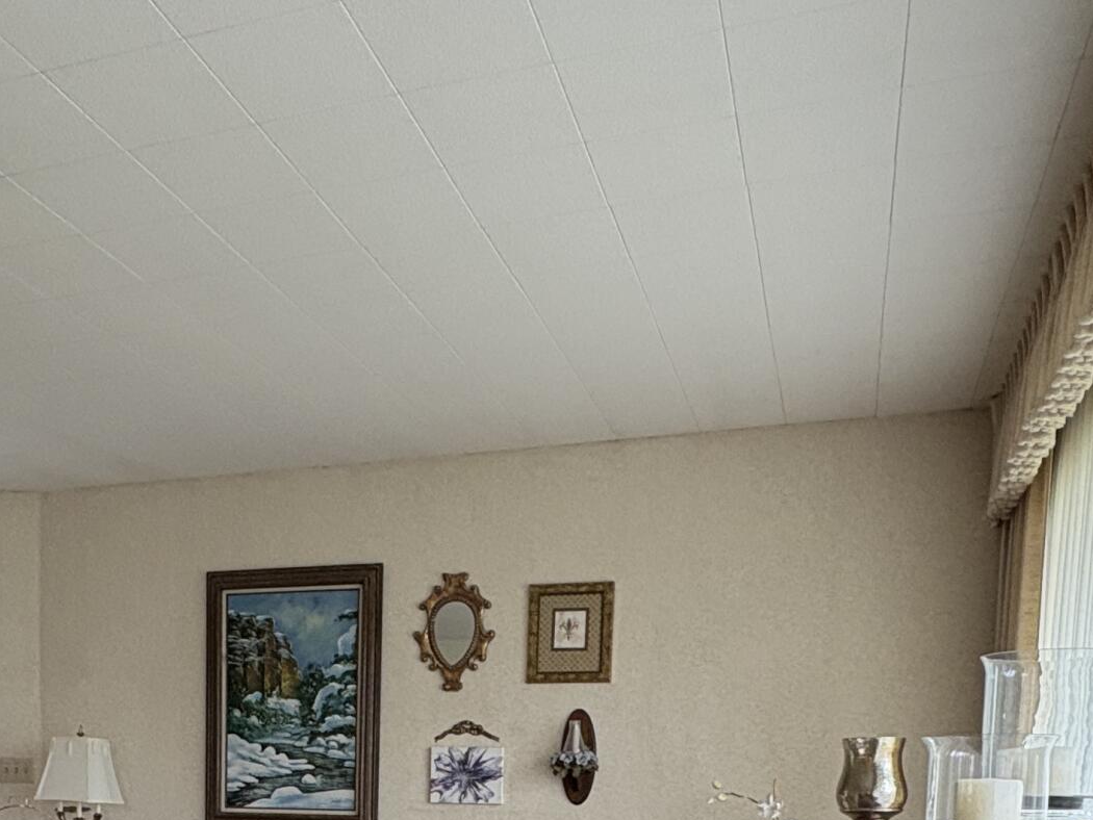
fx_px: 1263
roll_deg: -0.6
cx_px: 361
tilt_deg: -5.8
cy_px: 921
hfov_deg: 46.0
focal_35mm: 40
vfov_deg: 31.5
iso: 400
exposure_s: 1/120
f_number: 2.2
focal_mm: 2.22
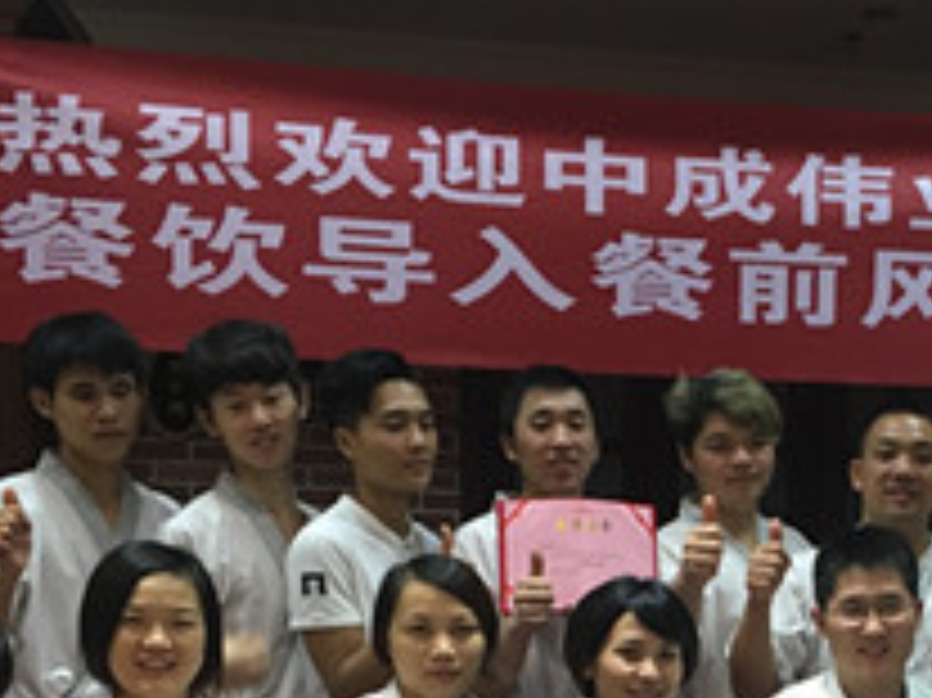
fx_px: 1884
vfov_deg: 19.9
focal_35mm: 70
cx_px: 815
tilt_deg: -6.3
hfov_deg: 27.0
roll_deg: -1.7
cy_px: 813
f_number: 2.2
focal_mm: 4.15
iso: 160
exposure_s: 1/33
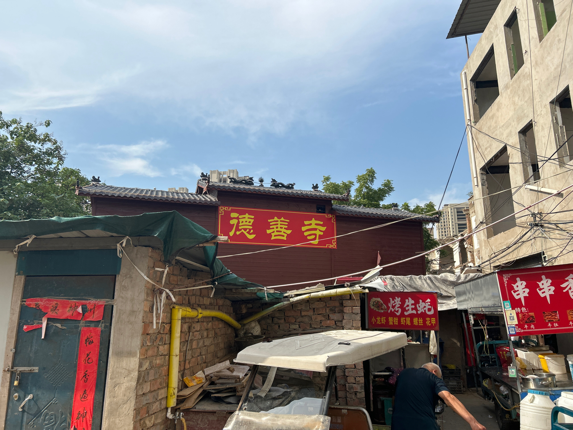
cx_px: 286
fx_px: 430
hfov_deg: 67.3
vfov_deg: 53.1
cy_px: 215
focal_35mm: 26
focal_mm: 5.7
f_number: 1.5
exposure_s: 1/3831
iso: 50
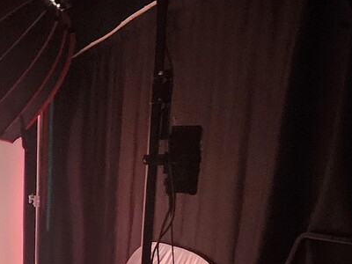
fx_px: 529
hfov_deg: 30.4
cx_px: -85
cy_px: 238
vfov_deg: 27.0
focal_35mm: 52
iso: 400
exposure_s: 1/30
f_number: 2.2
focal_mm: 1.74
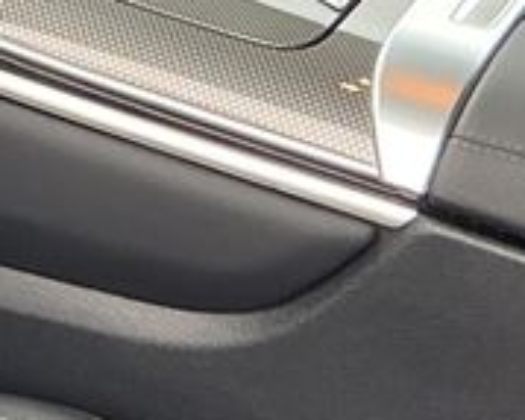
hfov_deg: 10.5
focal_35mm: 162
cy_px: -76
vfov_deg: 9.4
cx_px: -663
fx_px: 2516
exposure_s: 1/120
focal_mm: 3
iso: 50
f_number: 1.8
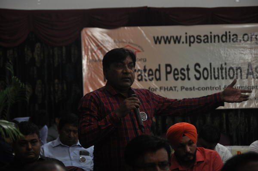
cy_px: 86
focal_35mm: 142
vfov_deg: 9.6
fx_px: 1020
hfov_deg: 14.4
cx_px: 129
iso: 800
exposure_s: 1/50
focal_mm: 95
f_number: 5.3
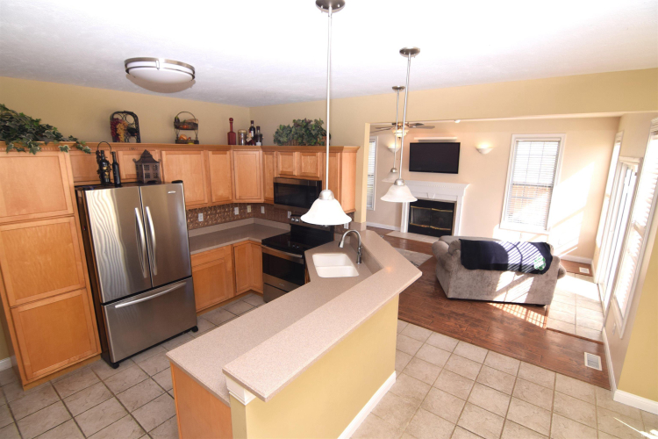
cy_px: 220
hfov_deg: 95.0
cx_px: 329
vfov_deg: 72.1
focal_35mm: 16
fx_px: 302
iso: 220
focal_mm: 11
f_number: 5.6
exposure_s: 1/125
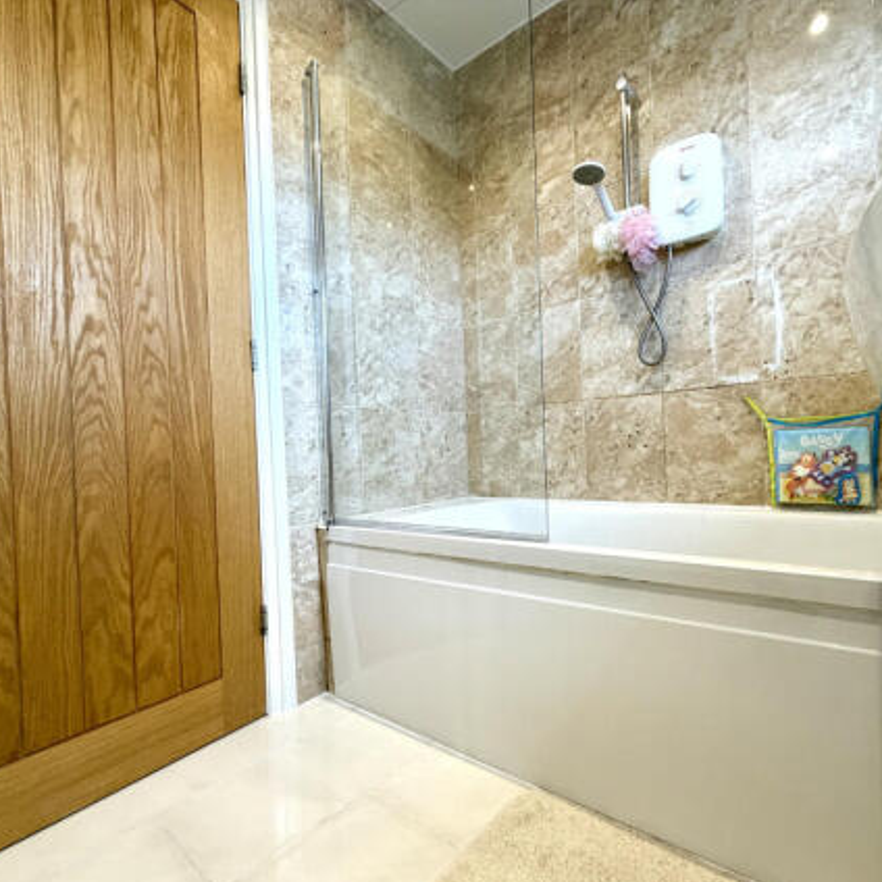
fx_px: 490
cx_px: 492
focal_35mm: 17
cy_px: 452
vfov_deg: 84.0
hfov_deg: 83.6
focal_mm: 2.22
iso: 160
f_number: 2.2
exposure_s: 1/100
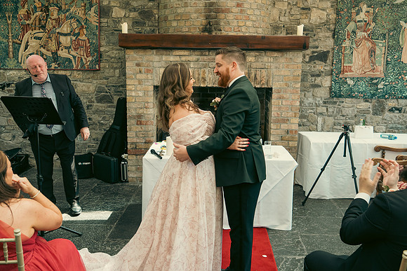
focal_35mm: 36
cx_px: 204
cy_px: 136
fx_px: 407
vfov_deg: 36.9
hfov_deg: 53.1
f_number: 3.5
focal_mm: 24
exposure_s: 1/200
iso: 400
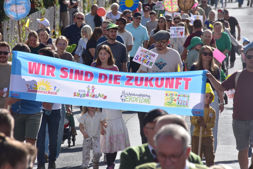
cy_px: 84
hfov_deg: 4.6
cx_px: 126
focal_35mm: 450
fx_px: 3162
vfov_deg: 3.1
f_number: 13
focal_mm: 300
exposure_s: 1/800
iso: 640
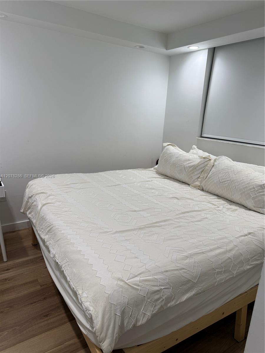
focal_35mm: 24
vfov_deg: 71.6
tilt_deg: -13.8
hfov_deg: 56.8
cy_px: 176
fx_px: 245
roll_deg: -3.2
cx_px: 132
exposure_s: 1/127
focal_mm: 6.76
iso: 100
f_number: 1.78
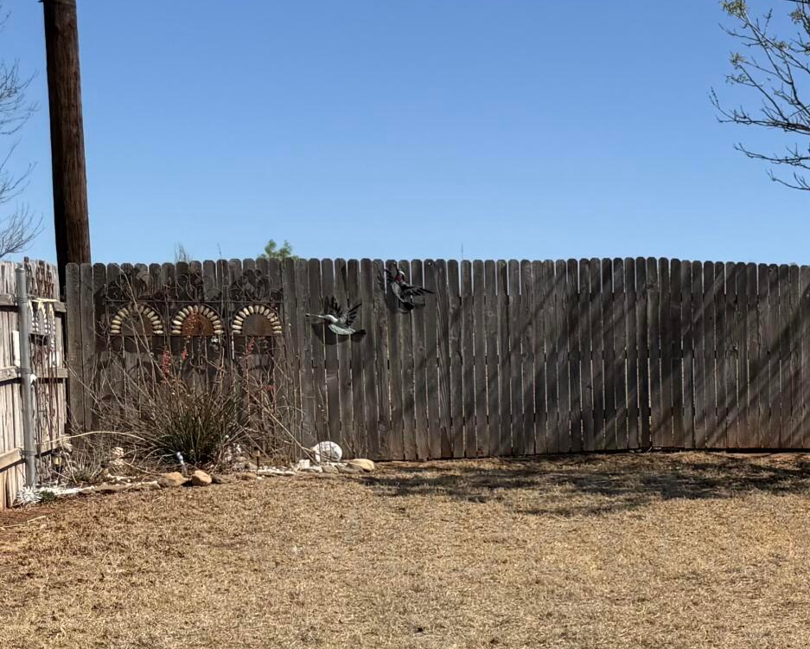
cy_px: 536
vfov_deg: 20.2
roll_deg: -0.6
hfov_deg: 20.8
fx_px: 1798
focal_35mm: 75
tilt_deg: -3.0
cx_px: 1283
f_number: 1.78
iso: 80
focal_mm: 6.76
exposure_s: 1/6711
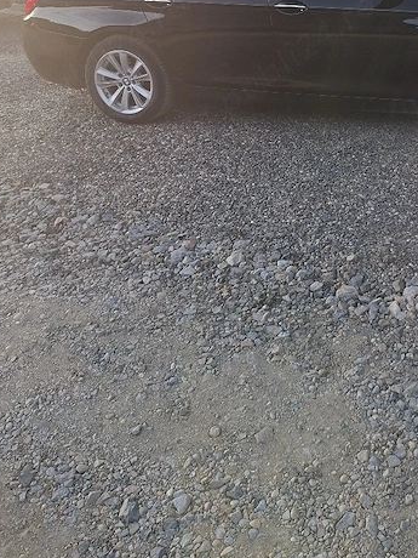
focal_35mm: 40
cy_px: 84
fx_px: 644
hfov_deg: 34.6
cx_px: 345
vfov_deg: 43.7
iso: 50
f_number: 1.8
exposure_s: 1/455
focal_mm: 5.54
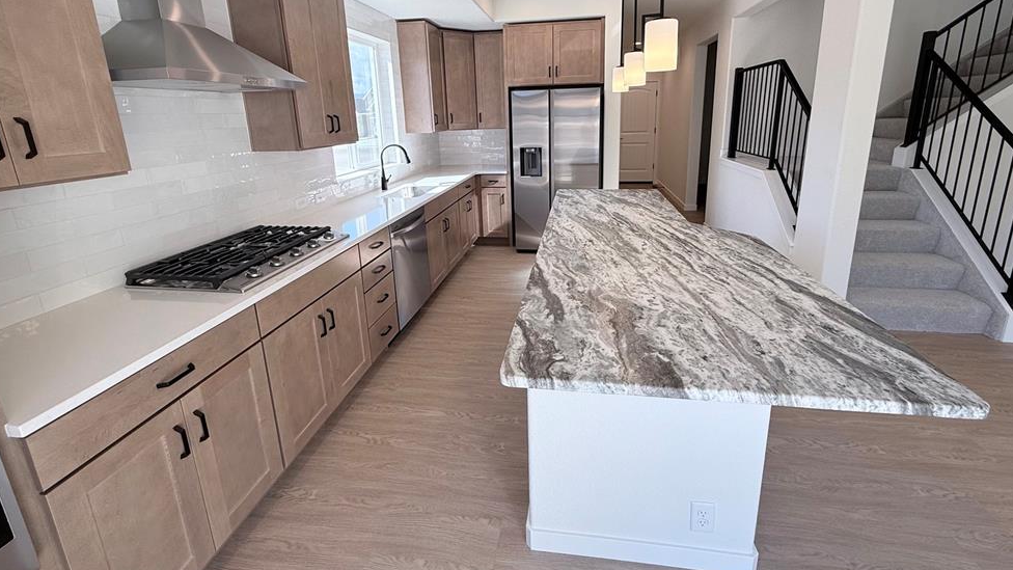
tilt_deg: -13.5
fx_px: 430
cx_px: 521
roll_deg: +1.1
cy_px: 212
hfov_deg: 99.3
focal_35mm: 16
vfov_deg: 66.0
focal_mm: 2.22
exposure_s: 1/203
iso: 64
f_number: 2.2
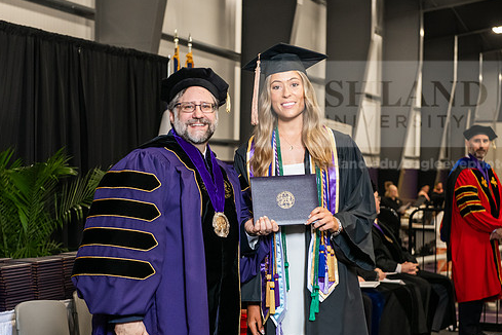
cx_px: 227
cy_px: 185
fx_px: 1157
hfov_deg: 24.5
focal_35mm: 83
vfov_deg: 16.5
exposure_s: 1/200
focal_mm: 70
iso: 2500
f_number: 5
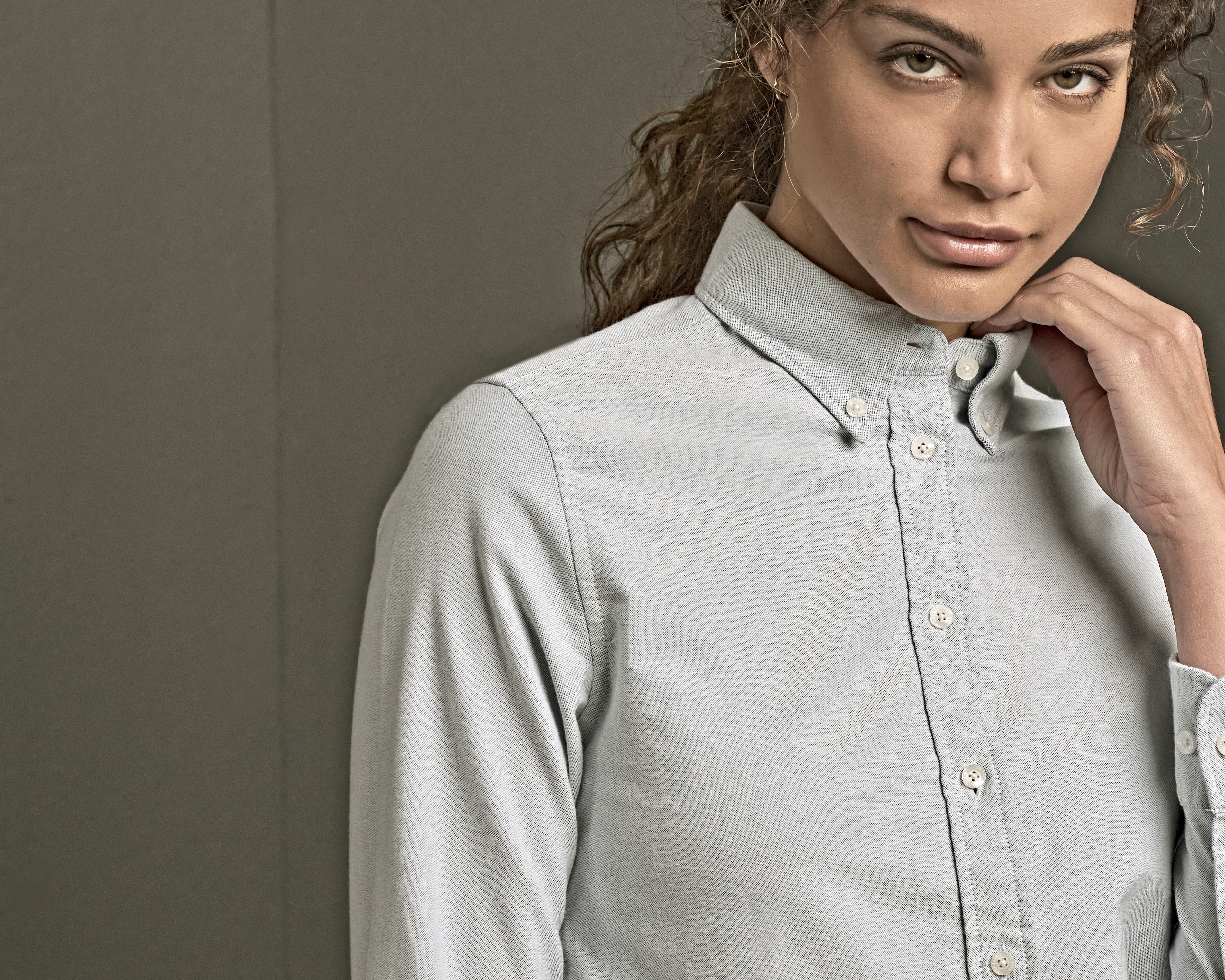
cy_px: 793
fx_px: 6018
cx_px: 787
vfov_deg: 9.3
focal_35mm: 166
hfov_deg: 11.6
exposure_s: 1/400
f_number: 7.1
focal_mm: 78
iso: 1000
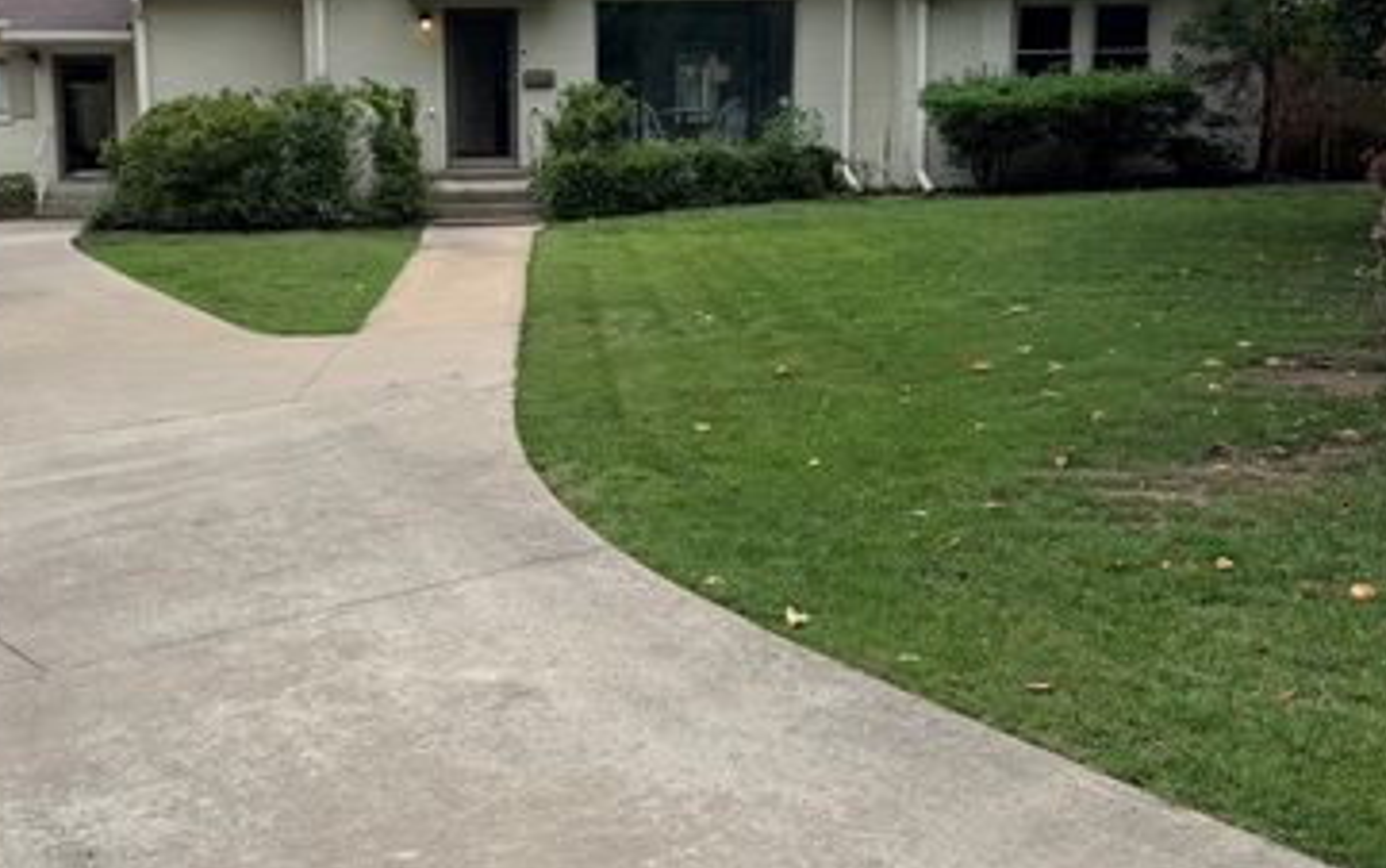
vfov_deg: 27.4
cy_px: 374
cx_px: 534
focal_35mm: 47
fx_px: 1776
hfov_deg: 42.4
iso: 80
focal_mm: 6.76
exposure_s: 1/2041
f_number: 1.78
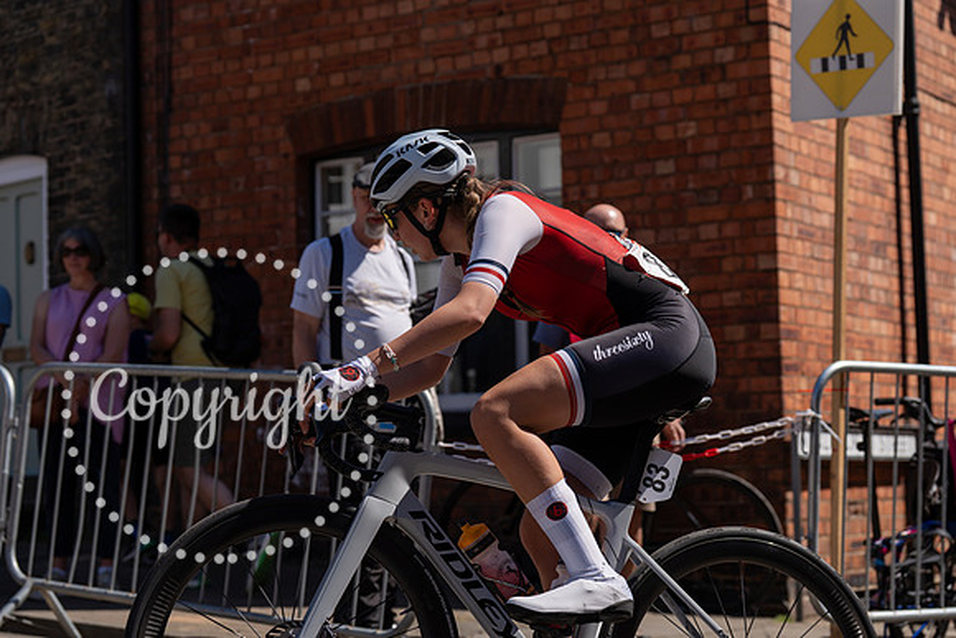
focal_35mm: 70
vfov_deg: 19.5
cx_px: 478
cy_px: 319
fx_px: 1859
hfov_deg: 28.8
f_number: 4
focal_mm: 70
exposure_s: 1/1600
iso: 100
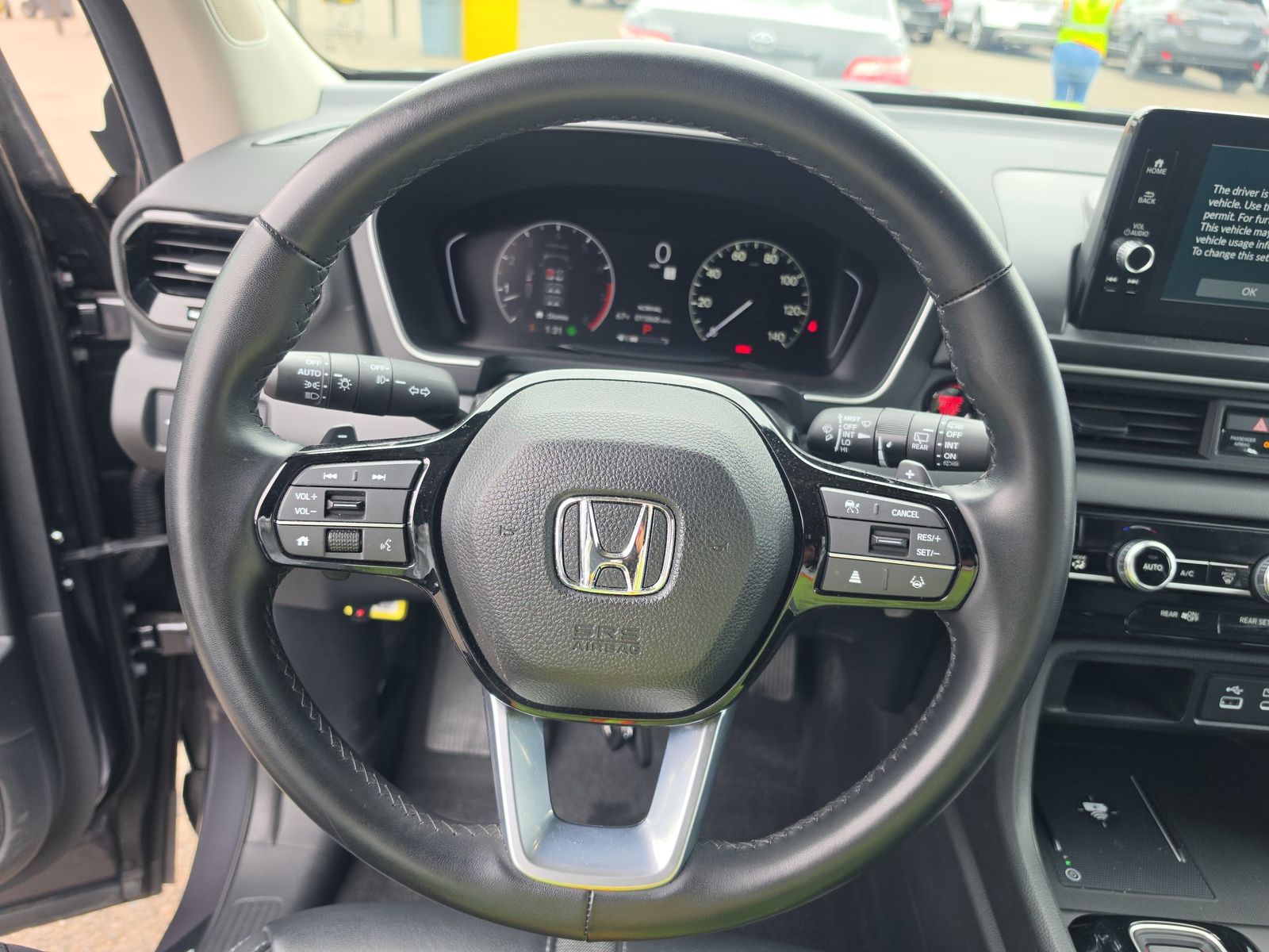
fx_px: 843
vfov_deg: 58.9
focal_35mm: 23
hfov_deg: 73.9
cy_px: 476
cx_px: 634
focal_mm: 6.5
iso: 10
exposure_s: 1/119
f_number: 1.4
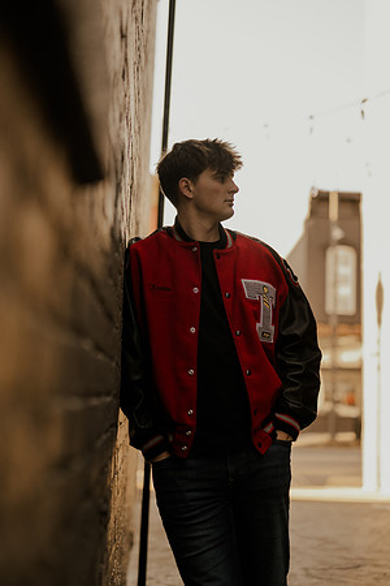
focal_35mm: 50
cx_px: 195
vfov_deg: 39.6
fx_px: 812
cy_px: 293
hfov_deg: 27.0
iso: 200
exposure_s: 1/400
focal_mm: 50
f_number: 1.8
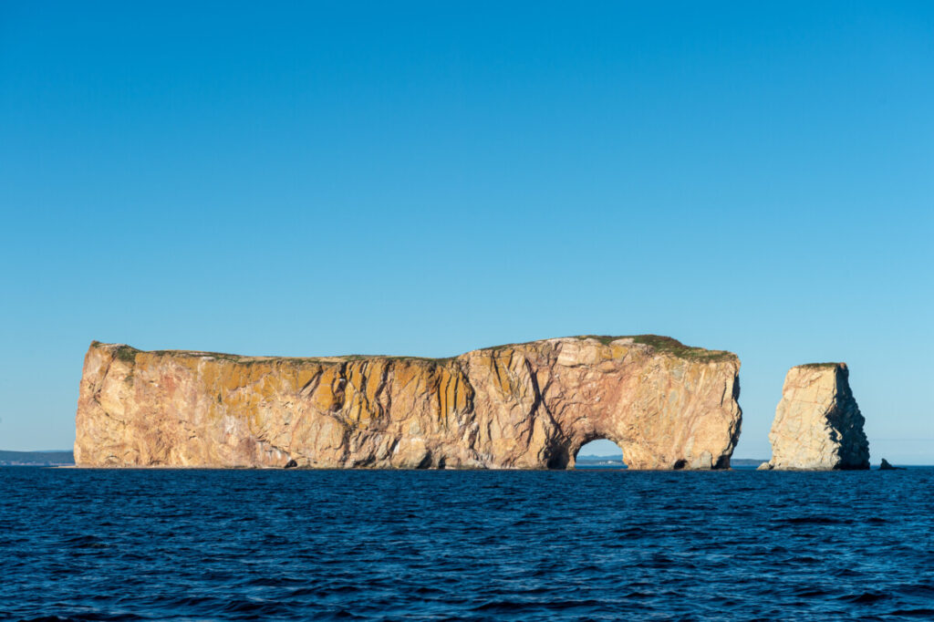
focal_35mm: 70
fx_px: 1815
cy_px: 311
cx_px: 467
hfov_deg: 28.9
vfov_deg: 19.4
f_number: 9
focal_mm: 70
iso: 160
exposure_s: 1/500
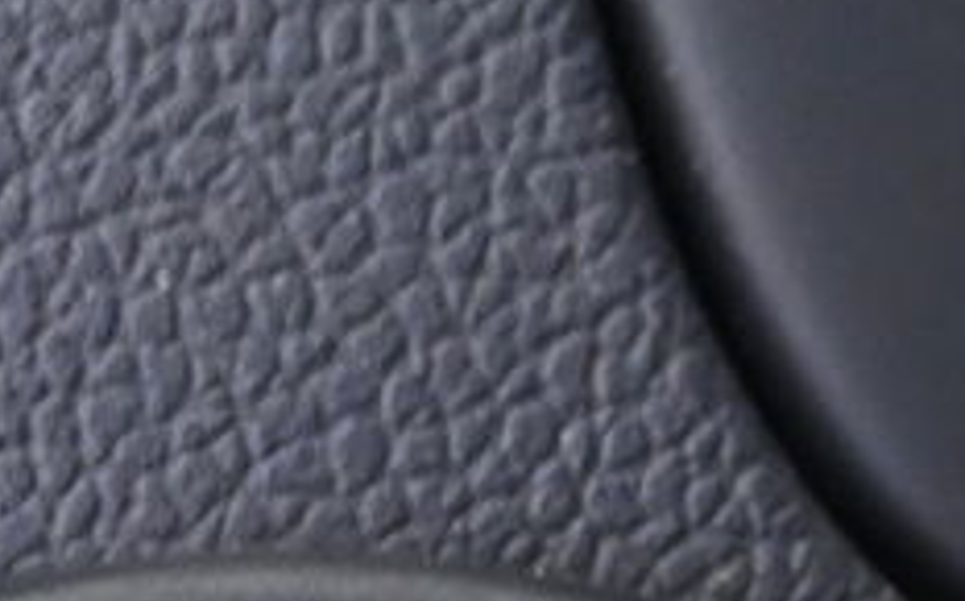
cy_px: 1214
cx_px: 224
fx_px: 5735
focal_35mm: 218
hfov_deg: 9.6
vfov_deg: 5.8
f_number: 3.8
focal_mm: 20.5
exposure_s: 1/6
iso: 1600
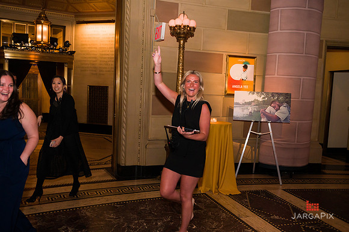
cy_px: 116
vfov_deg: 41.1
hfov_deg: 58.7
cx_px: 174
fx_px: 310
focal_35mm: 32
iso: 3200
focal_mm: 32
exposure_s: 1/400
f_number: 4
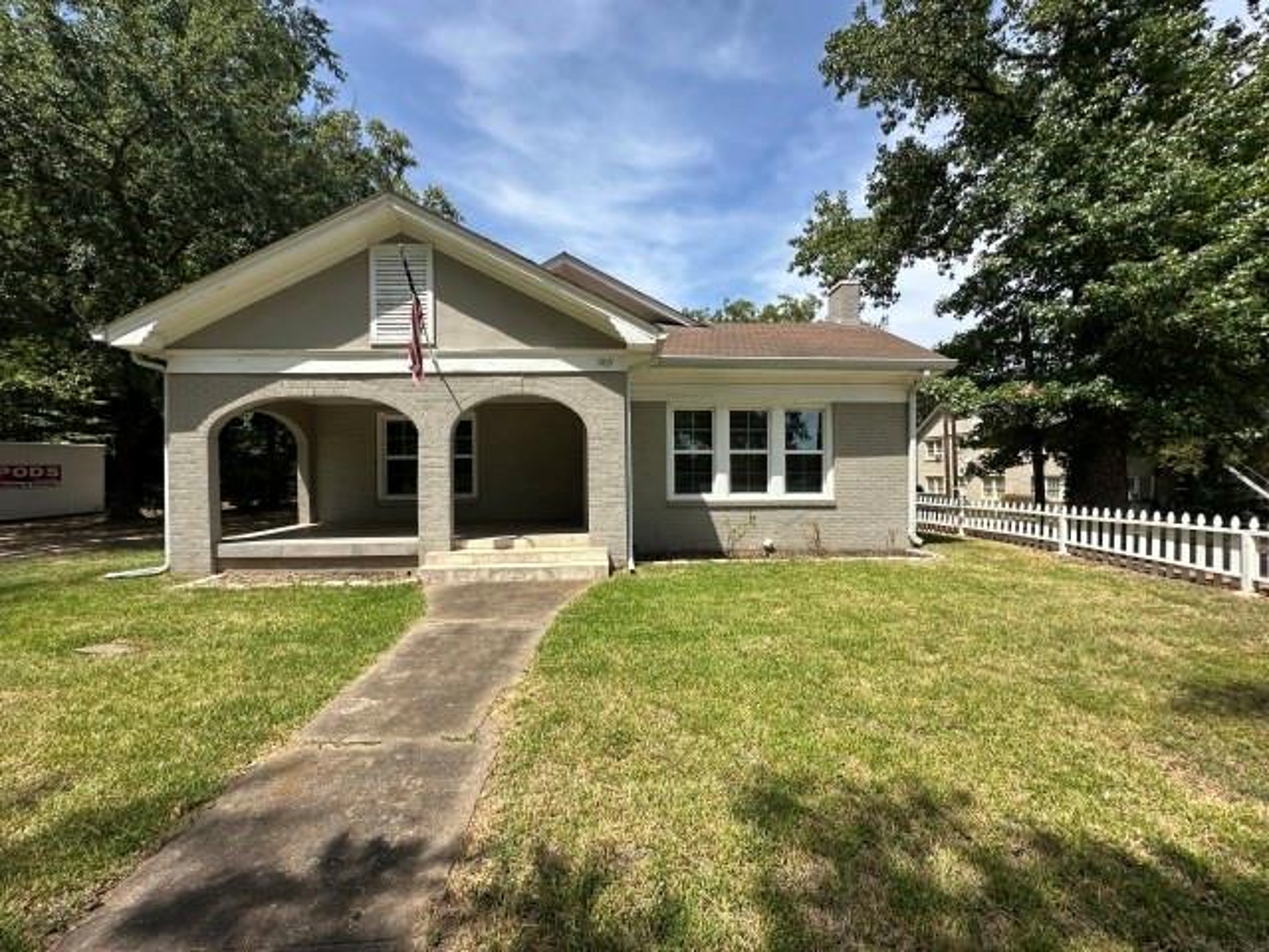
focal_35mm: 14
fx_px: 513
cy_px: 476
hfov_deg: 102.1
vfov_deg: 85.7
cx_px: 634
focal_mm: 2.22
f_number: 2.2
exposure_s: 1/1916
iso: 50
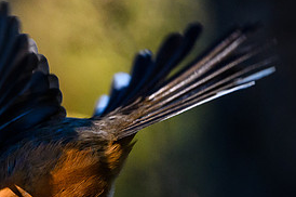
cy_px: 234
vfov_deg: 0.6
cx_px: -141
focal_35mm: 2484
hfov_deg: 0.8
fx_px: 20399
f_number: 5.6
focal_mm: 500
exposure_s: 1/1600
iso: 800
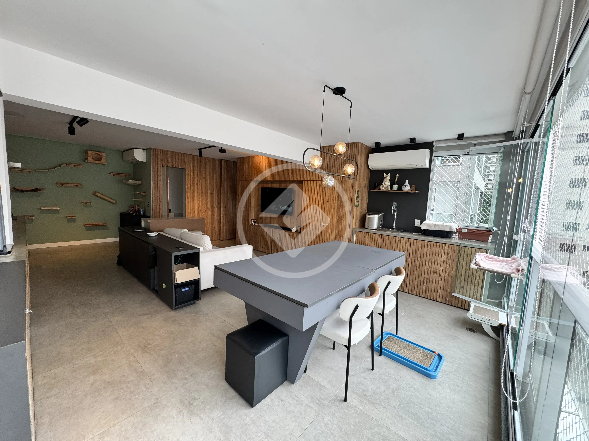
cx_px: 294
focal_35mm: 14
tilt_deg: -7.7
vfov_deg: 85.7
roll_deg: -1.9
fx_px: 238
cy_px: 220
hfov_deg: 102.1
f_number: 2.2
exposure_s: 1/120
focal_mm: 2.22
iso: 125
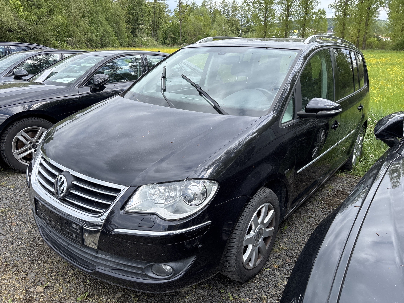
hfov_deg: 67.3
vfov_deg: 53.1
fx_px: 303
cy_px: 152
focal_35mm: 26
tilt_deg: -19.5
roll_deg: +0.0
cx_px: 202
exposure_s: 1/1344
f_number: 1.6
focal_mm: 5.96
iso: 50
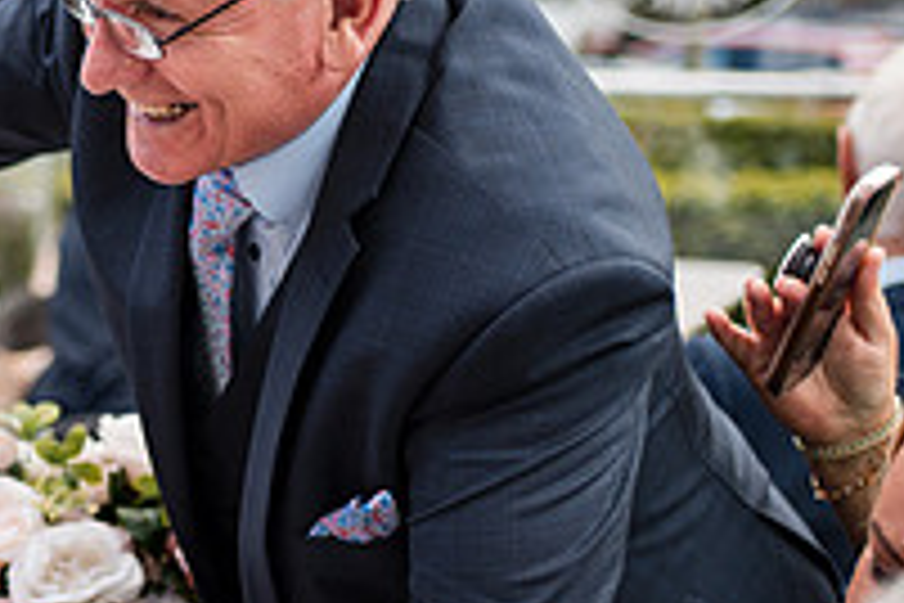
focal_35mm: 101
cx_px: -9
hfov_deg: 19.6
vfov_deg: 13.5
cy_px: 133
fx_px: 2536
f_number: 1.8
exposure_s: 1/640
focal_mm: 35
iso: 100
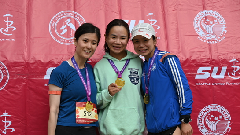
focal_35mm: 74
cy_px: 77
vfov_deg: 16.3
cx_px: 119
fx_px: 471
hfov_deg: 28.6
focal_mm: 70
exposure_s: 1/250
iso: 110
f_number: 6
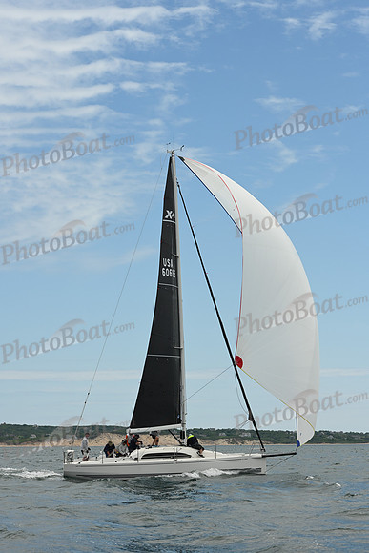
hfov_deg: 13.7
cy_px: 276
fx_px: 1536
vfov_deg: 20.4
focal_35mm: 100
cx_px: 184
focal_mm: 100
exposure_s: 1/1000
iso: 320
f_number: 9
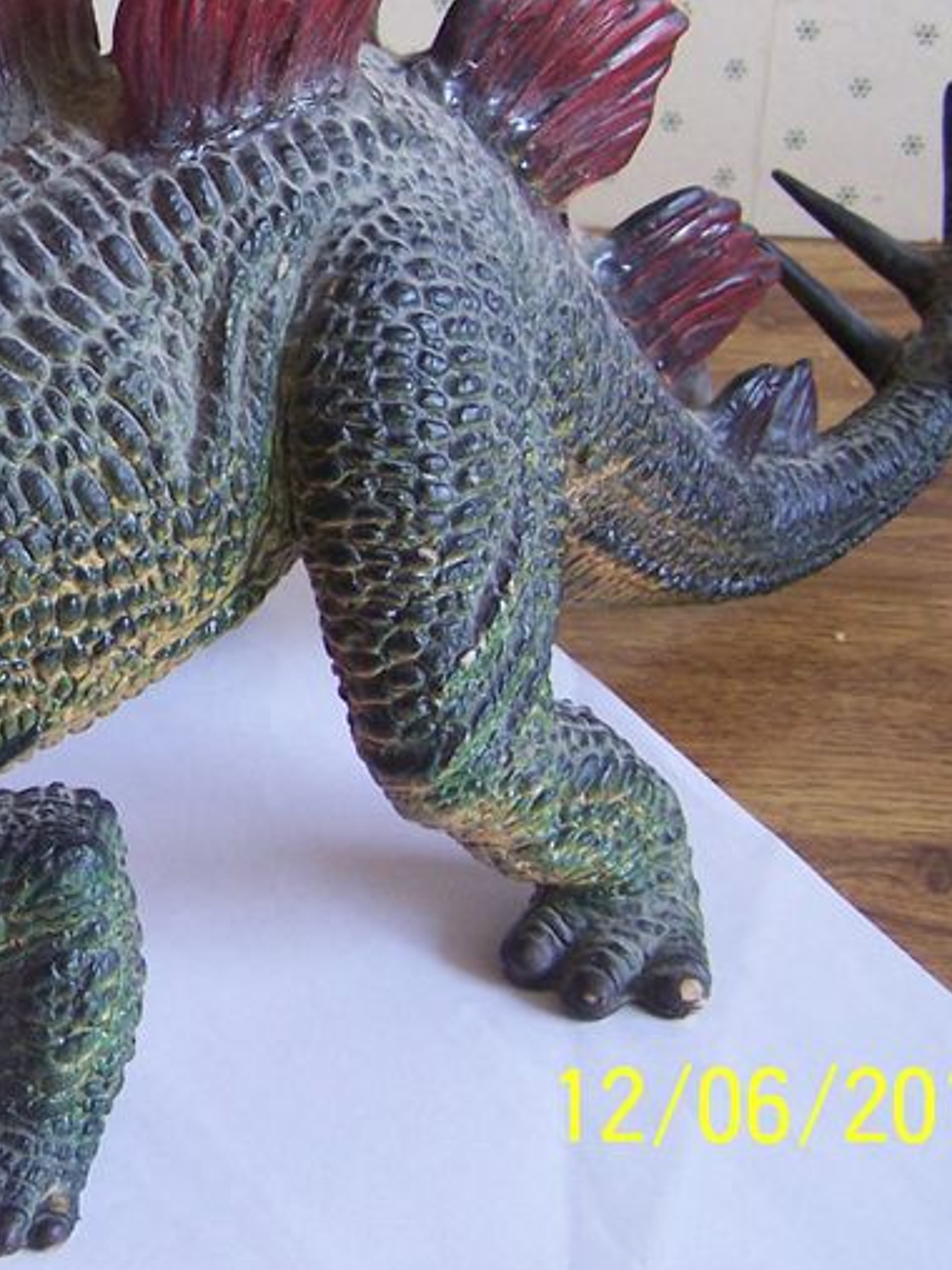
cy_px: 416
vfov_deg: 25.8
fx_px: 2751
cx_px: -80
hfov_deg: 18.9
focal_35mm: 75
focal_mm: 6.3
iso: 140
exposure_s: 1/20
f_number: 2.8
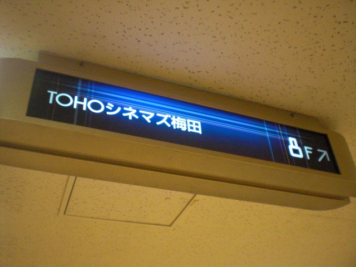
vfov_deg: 37.7
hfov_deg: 49.0
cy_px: 134
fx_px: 391
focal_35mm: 38
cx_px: 178
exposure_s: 1/40
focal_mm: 6.3
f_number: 3.1
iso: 800
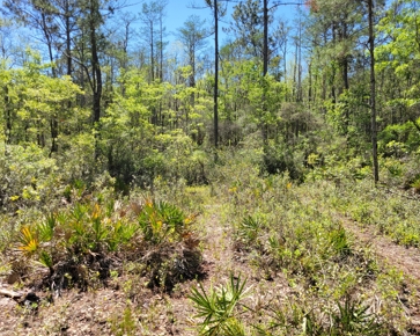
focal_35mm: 28
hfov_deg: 62.2
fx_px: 348
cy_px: 163
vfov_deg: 51.5
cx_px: 215
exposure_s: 1/1120
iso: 40
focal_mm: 5.4
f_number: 1.8
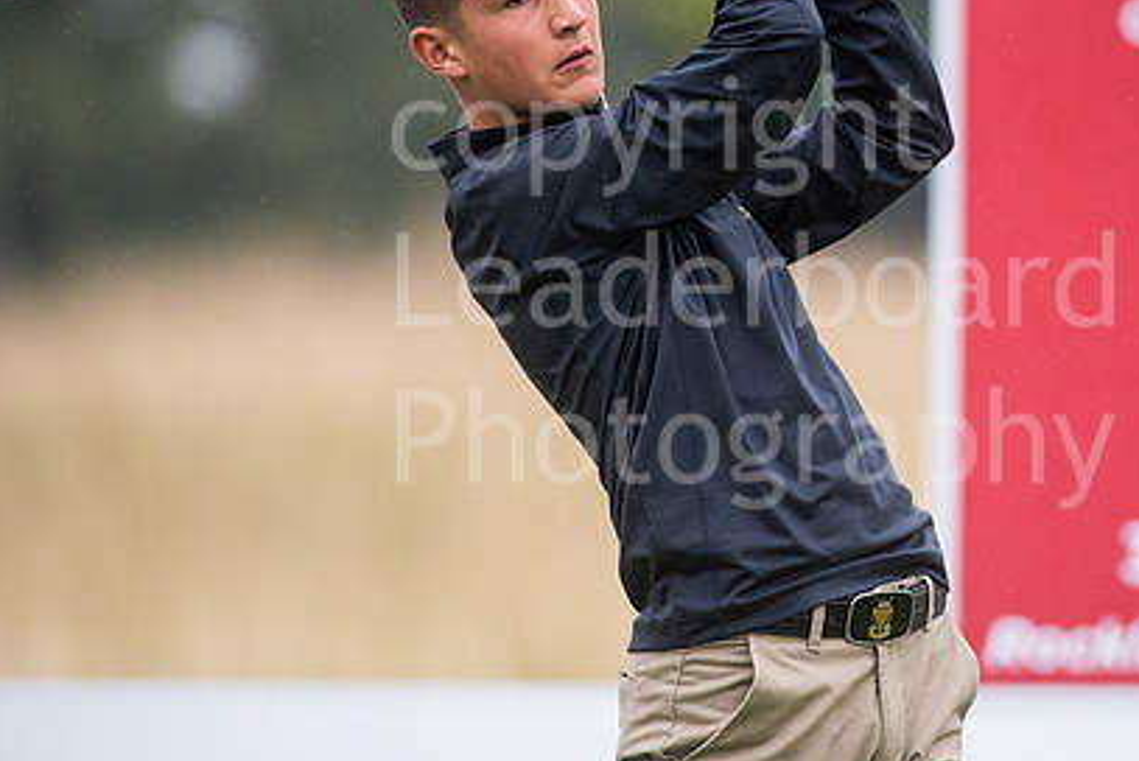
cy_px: 306
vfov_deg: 3.2
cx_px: 758
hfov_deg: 4.8
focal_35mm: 427
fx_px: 13519
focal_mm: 300
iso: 1600
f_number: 4
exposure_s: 1/1600
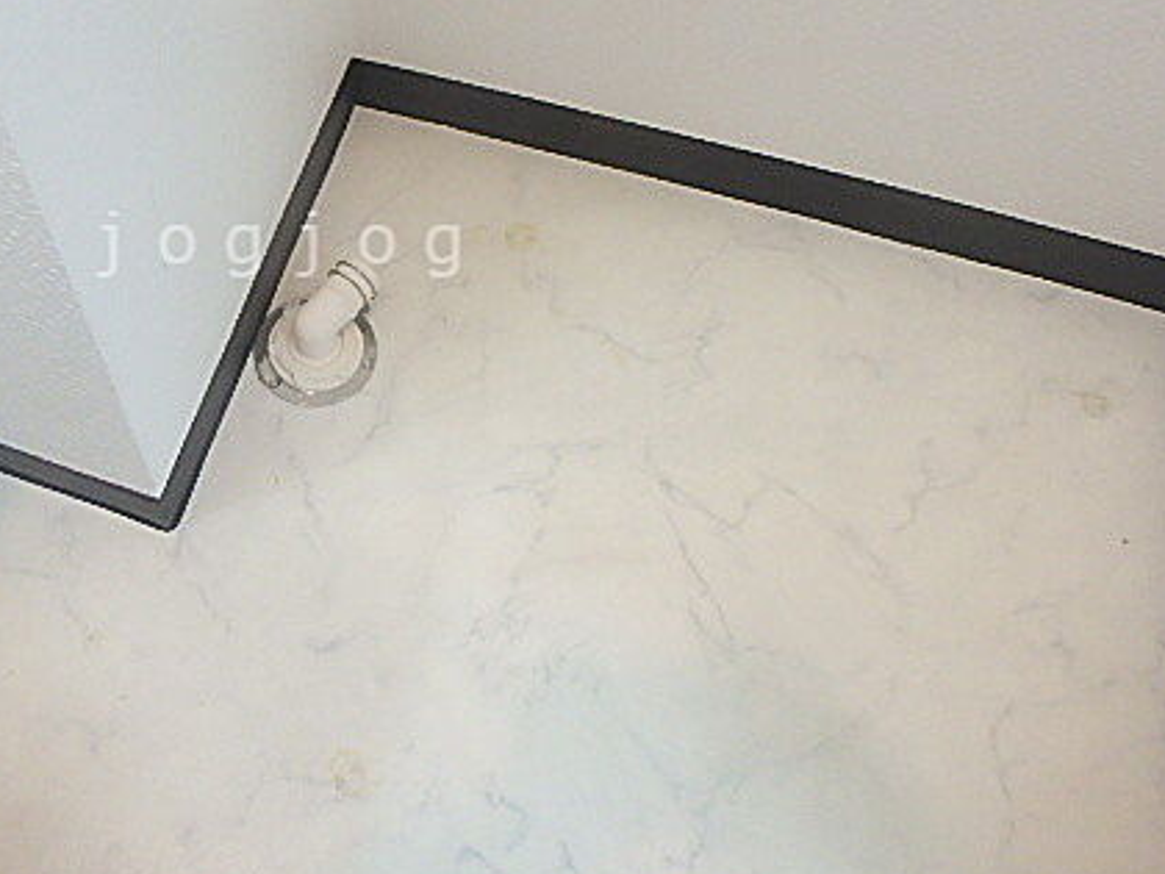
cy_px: 244
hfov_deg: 54.1
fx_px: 1077
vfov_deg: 43.1
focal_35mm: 32
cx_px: 286
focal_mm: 3.7
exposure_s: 1/30
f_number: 3.5
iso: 500
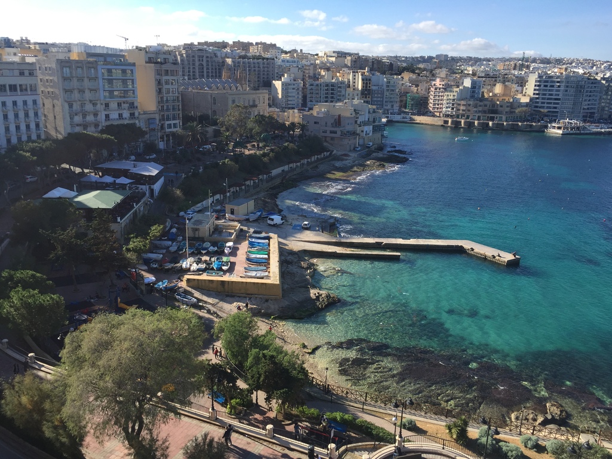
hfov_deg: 61.7
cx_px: 306
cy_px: 230
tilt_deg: -15.6
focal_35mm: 29
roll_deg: -3.4
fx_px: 513
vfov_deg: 48.2
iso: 32
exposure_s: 1/1236
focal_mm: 4.15
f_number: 2.2
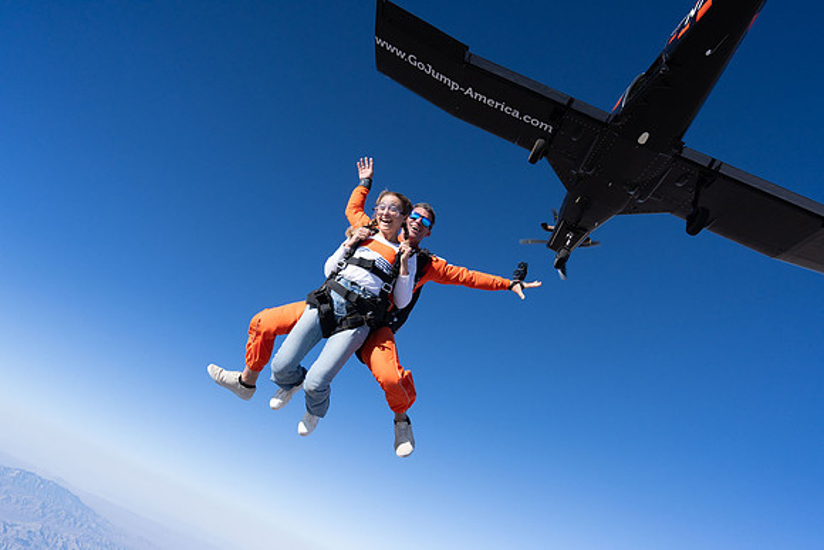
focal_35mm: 24
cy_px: 275
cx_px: 412
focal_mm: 24
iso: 800
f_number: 9
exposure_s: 1/2000
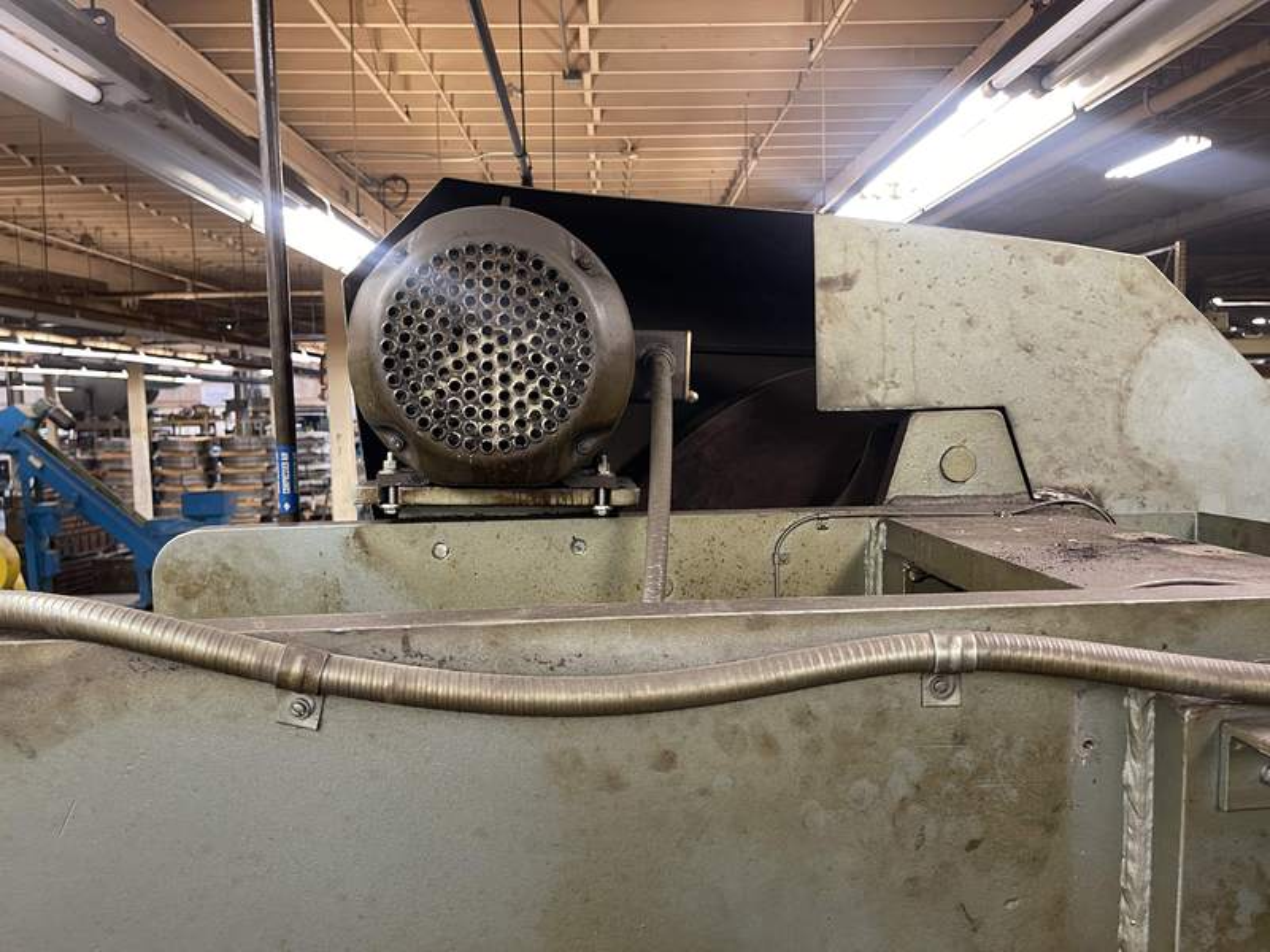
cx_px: 635
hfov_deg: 67.3
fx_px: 954
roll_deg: +0.1
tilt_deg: -4.4
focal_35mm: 26
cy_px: 476
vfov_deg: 53.1
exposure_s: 1/60
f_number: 1.6
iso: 250
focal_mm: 5.1
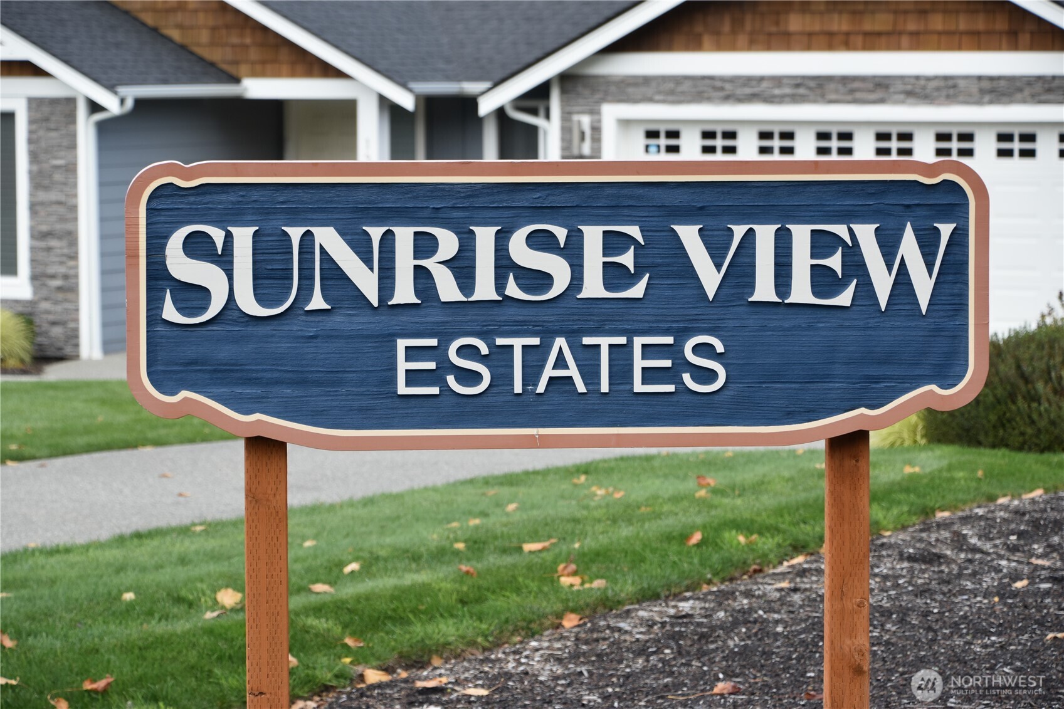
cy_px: 354
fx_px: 3546
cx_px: 532
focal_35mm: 120
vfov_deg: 11.4
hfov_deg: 17.1
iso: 200
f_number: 5.6
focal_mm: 80
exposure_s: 1/250
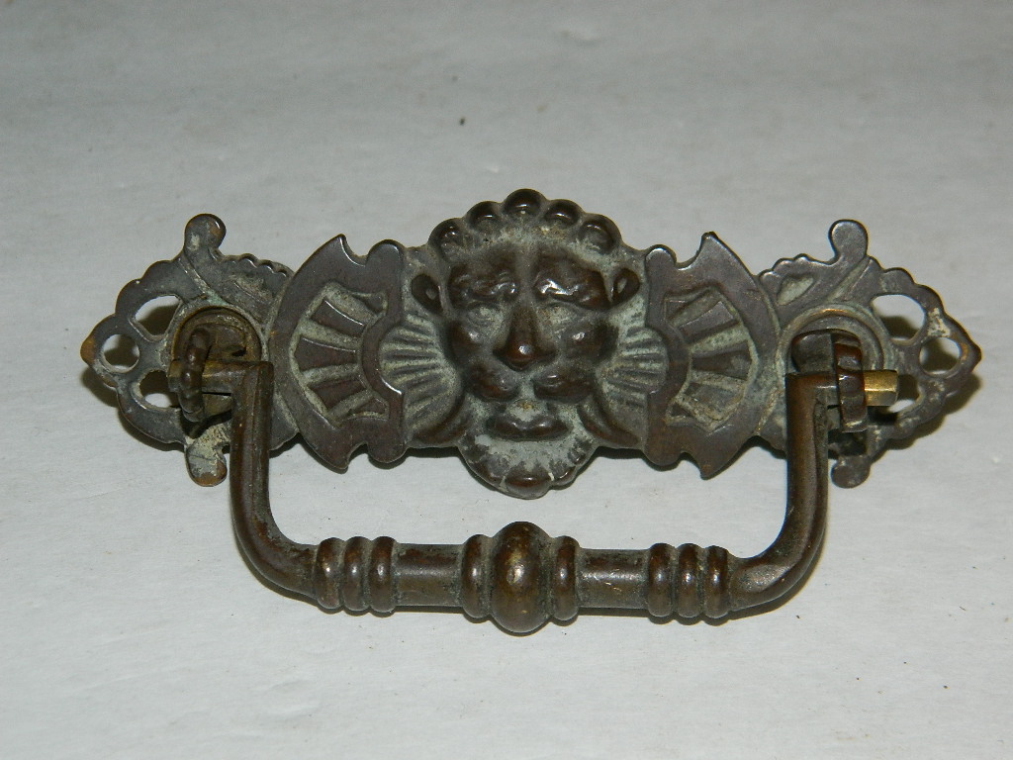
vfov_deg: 14.4
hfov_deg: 19.1
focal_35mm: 103
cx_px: 506
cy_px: 380
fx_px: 3014
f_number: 4.5
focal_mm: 18.6
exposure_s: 1/60
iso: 200
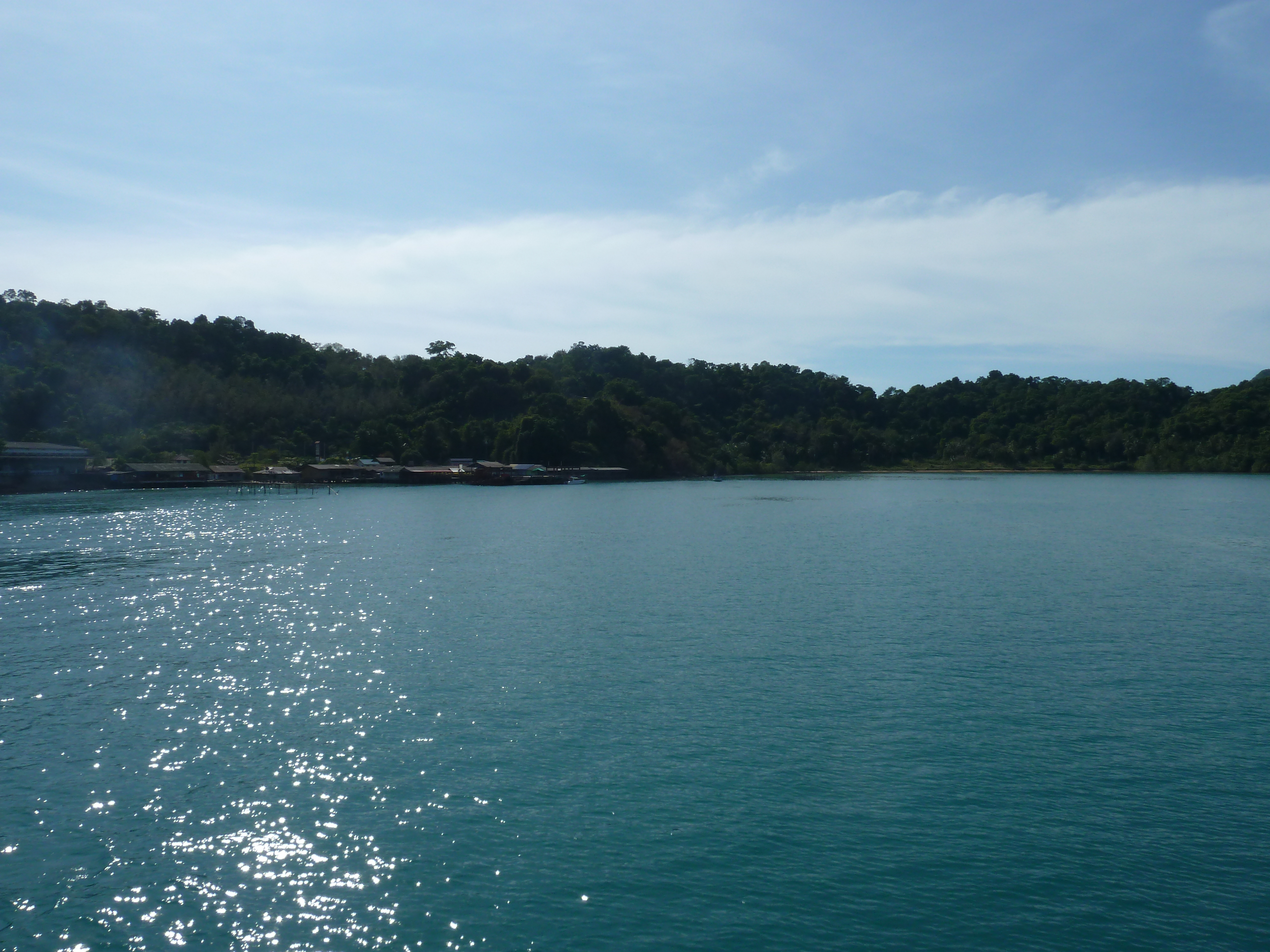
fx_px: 917
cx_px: 635
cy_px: 476
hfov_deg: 69.4
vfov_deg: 54.9
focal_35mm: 25
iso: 80
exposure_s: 1/800
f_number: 5.6
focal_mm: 4.1
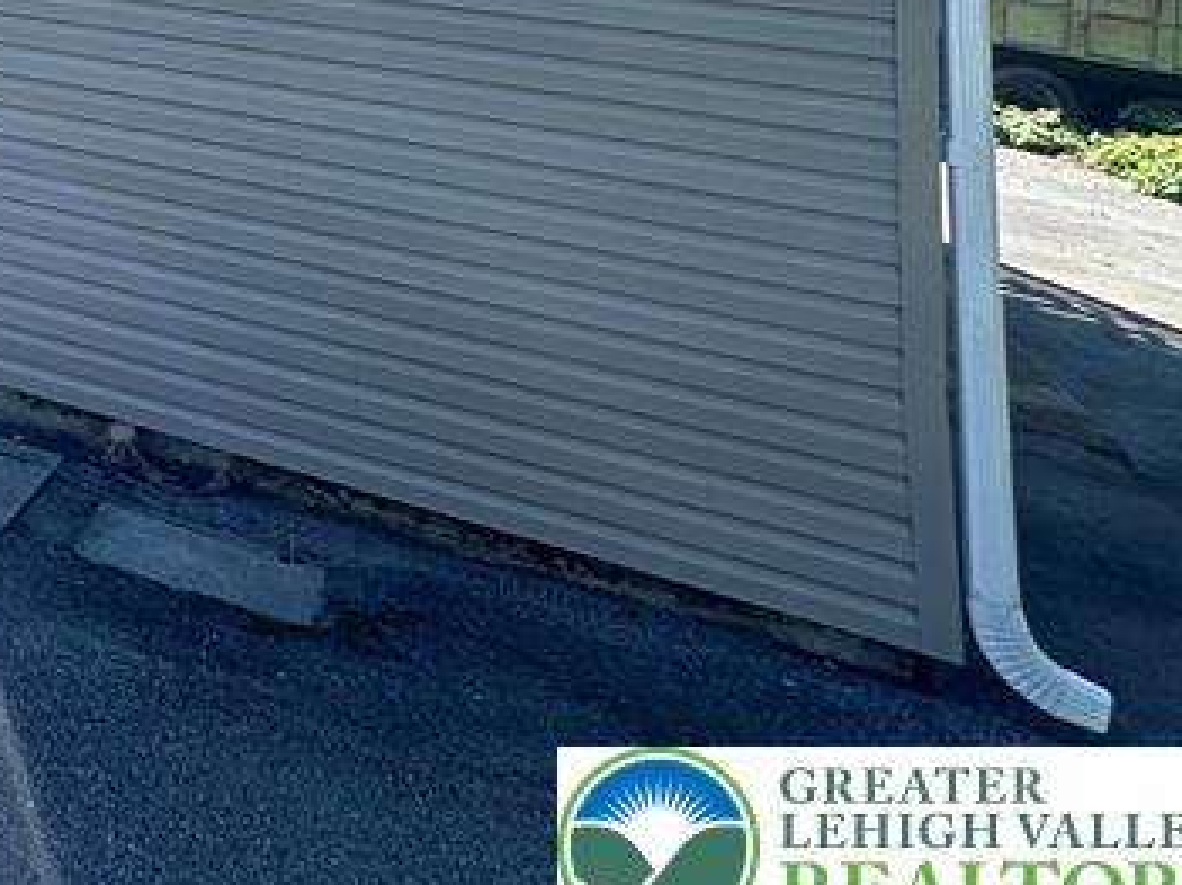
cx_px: -483
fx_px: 1399
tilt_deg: +5.2
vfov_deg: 27.8
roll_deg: -4.7
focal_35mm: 41
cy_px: -324
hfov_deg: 30.9
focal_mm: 2.22
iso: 40
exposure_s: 1/506
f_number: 2.2
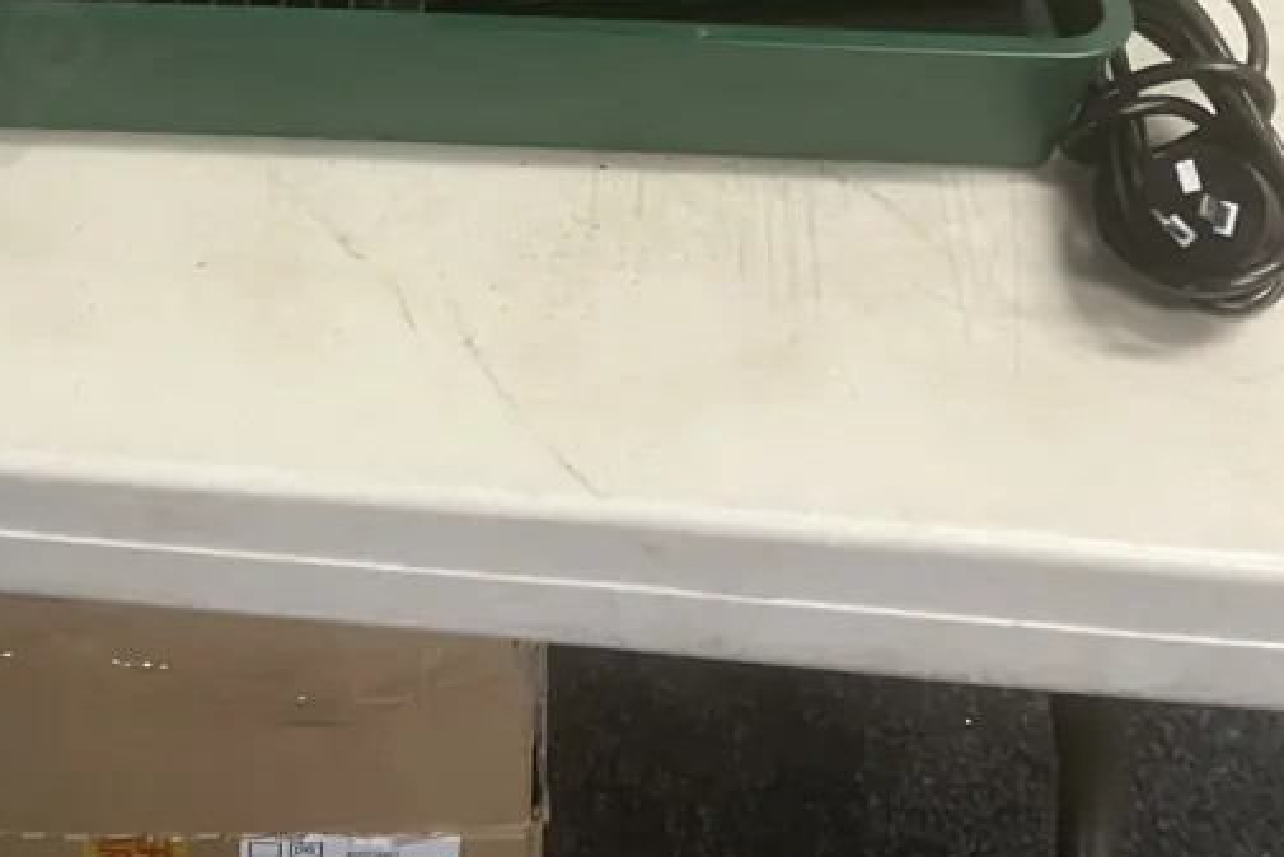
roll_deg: +0.5
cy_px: -369
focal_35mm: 59
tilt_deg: -28.1
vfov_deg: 20.3
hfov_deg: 33.4
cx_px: 356
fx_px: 2105
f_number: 1.8
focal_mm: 3.99
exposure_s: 1/50
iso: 125
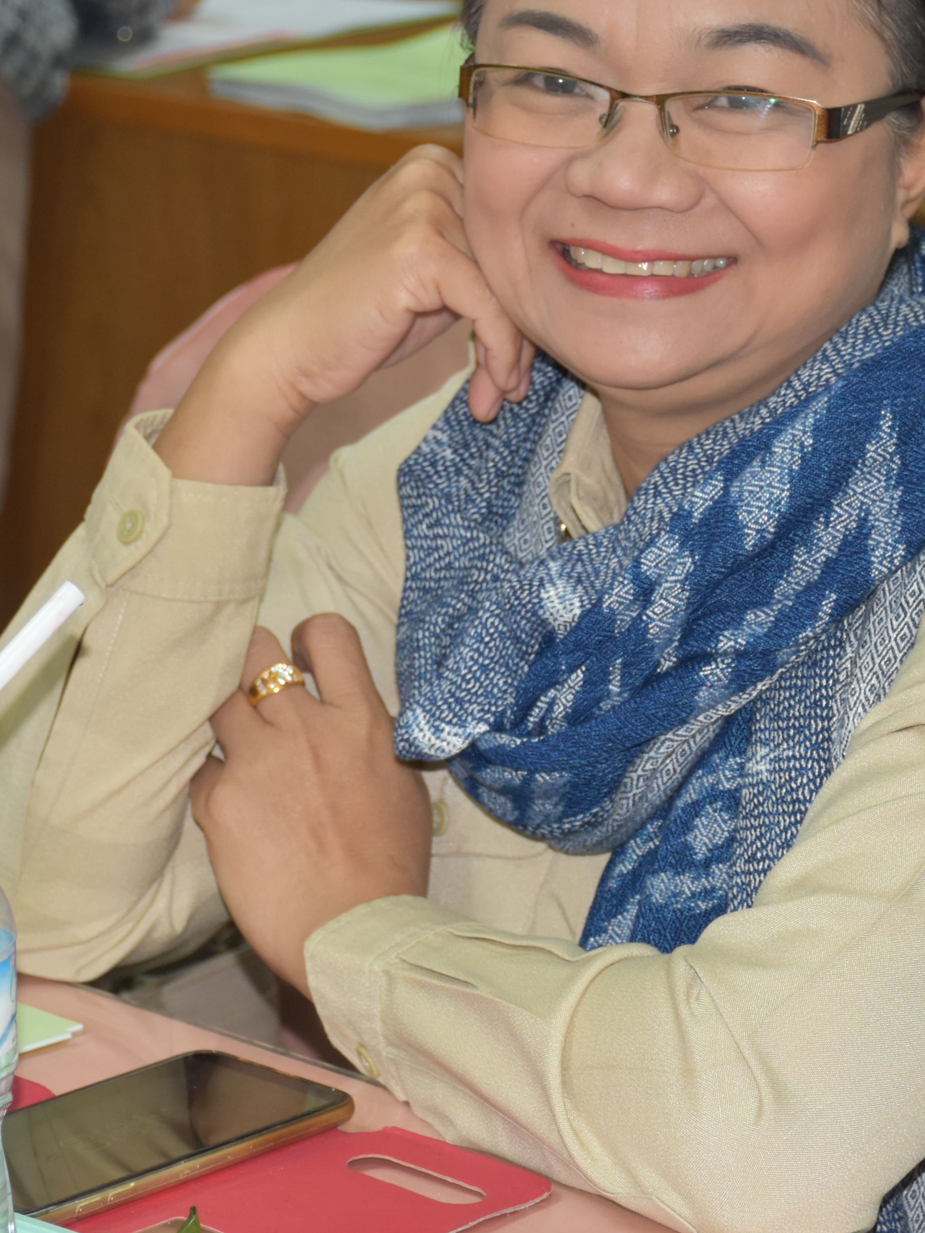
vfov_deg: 14.1
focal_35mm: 140
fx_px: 4988
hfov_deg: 10.6
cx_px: 587
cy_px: 544
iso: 800
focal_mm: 48
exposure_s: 1/100
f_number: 5
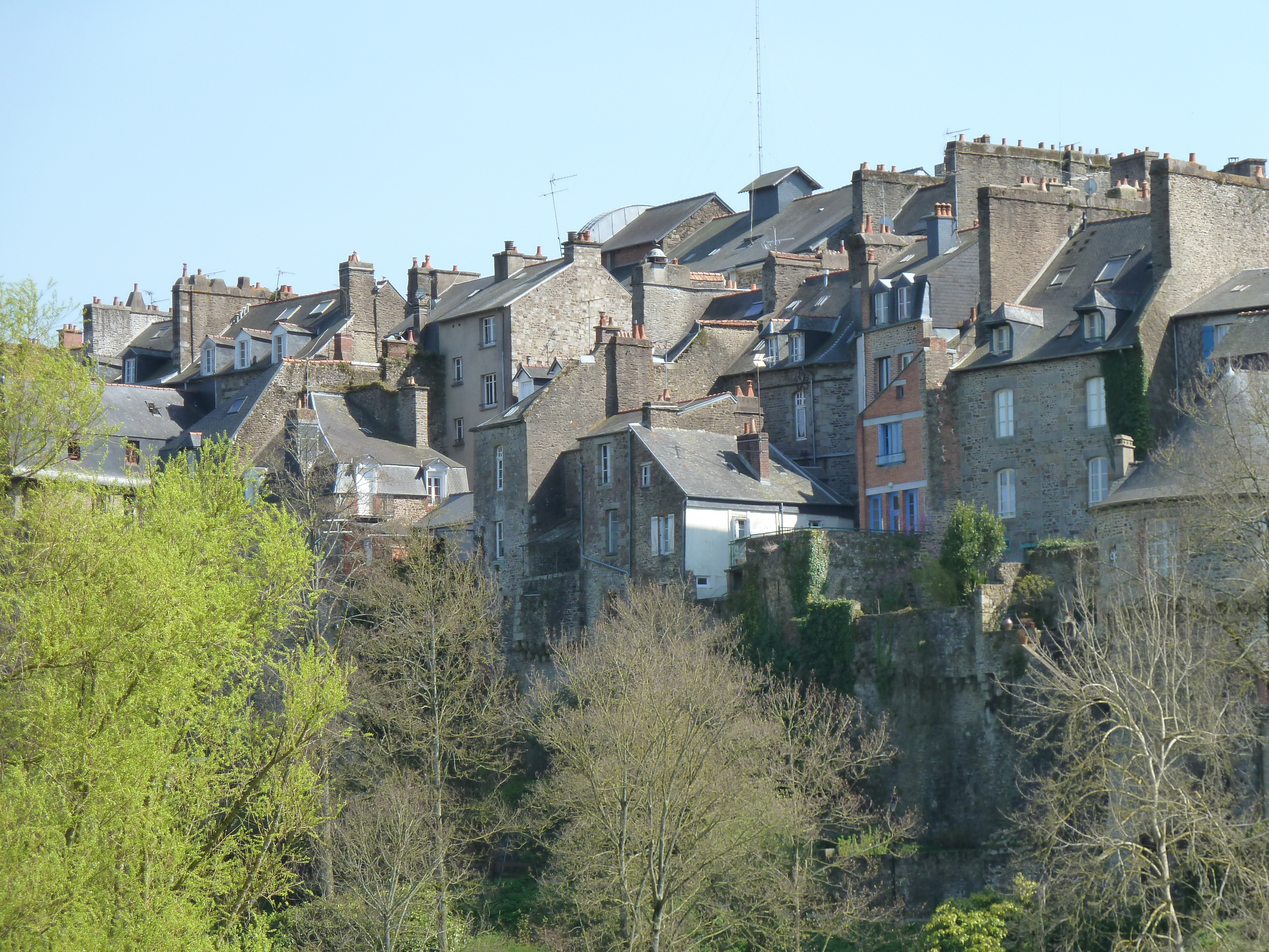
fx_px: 5022
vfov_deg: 10.8
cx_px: 634
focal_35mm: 137
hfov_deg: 14.4
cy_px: 476
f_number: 4.5
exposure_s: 1/250
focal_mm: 22.5
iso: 125
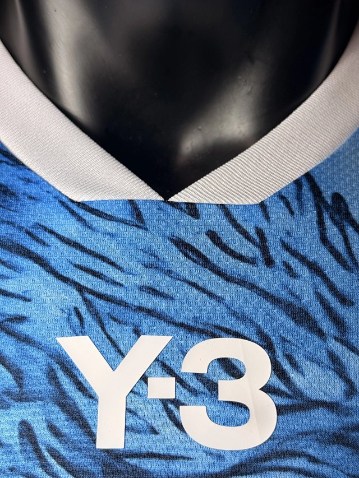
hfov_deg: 30.3
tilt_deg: -7.1
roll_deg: -1.5
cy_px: 239
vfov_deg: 39.7
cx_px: 180
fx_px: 664
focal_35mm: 48
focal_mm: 6.76
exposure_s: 1/234
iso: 64
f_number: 1.78
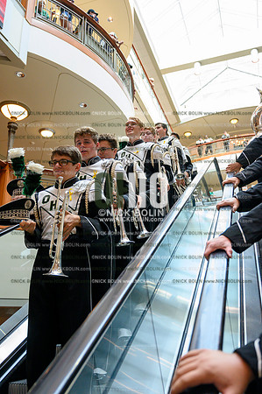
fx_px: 361
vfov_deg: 57.3
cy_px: 197
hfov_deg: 39.9
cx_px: 131
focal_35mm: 33
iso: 3200
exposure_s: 1/800
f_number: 4
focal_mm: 33
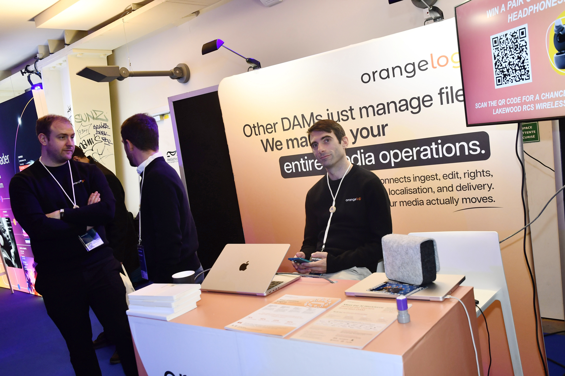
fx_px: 518
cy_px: 188
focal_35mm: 33
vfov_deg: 40.0
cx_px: 282
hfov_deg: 57.2
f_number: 5.6
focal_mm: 22
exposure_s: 1/60
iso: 800
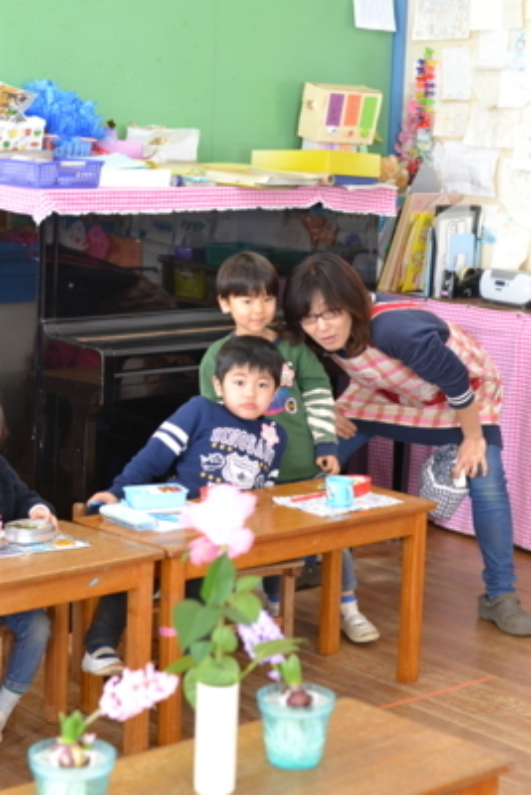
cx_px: 266
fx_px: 1658
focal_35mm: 75
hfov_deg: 18.2
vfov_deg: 27.0
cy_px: 398
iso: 400
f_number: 3.5
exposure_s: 1/60
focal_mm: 50
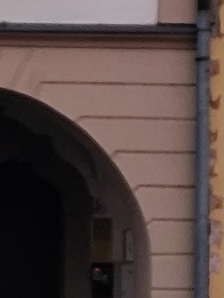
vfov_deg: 3.5
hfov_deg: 2.6
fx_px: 4812
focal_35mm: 558
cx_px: -290
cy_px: -101
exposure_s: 1/33.3
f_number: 1.65
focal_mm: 6.14
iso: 125
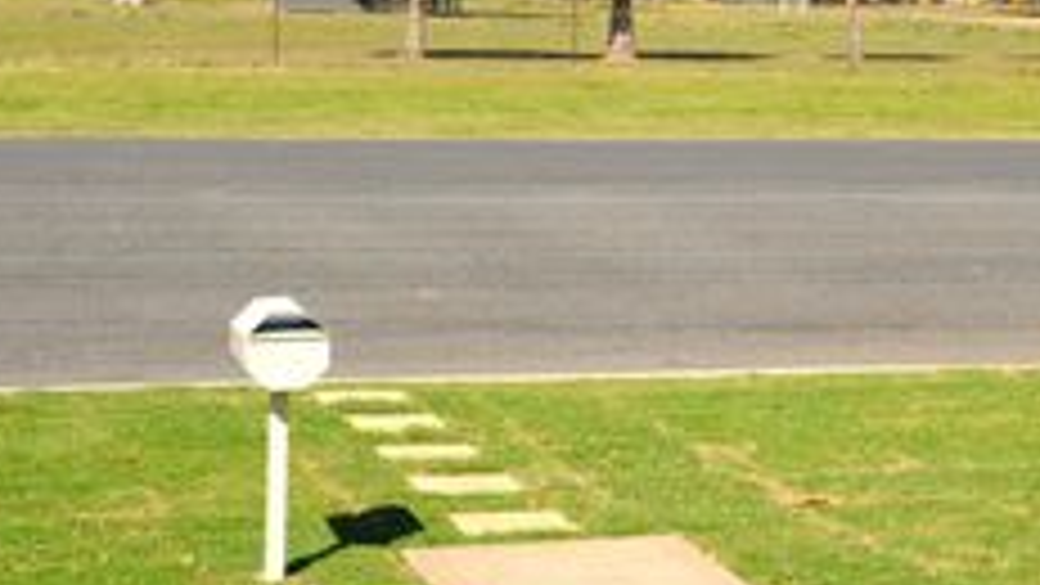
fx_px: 2648
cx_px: 698
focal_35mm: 96
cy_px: 16
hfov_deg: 22.1
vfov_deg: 12.5
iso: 200
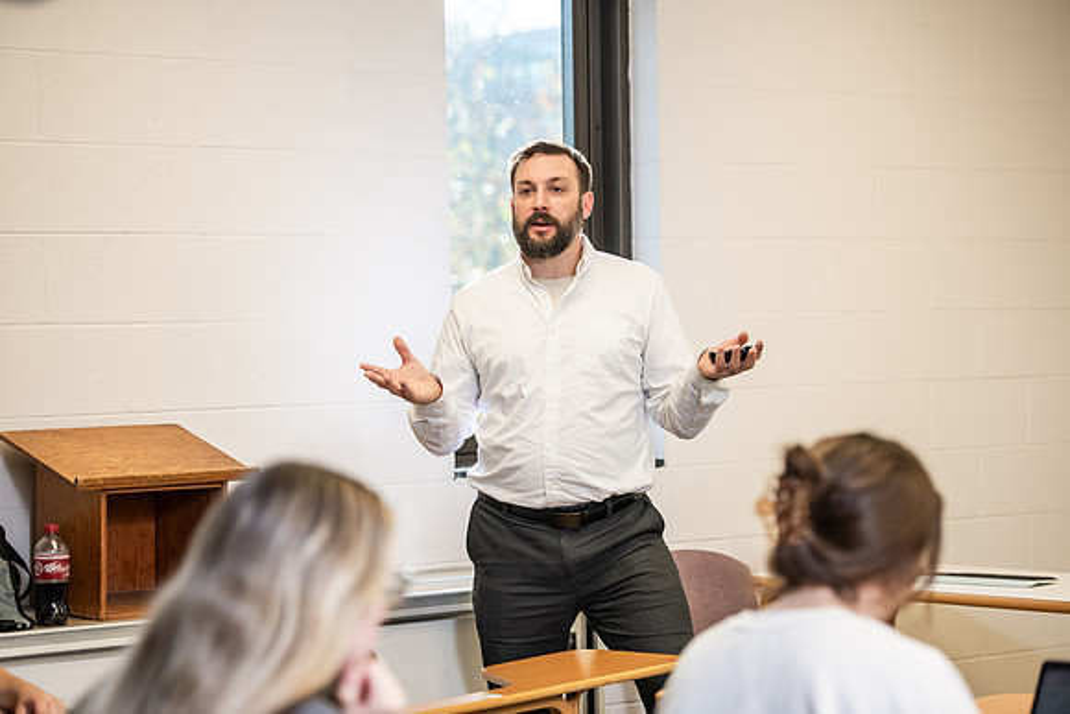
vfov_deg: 14.4
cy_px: 357
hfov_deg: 21.5
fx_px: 2824
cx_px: 535
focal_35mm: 95
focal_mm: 95
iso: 800
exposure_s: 1/200
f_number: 3.2
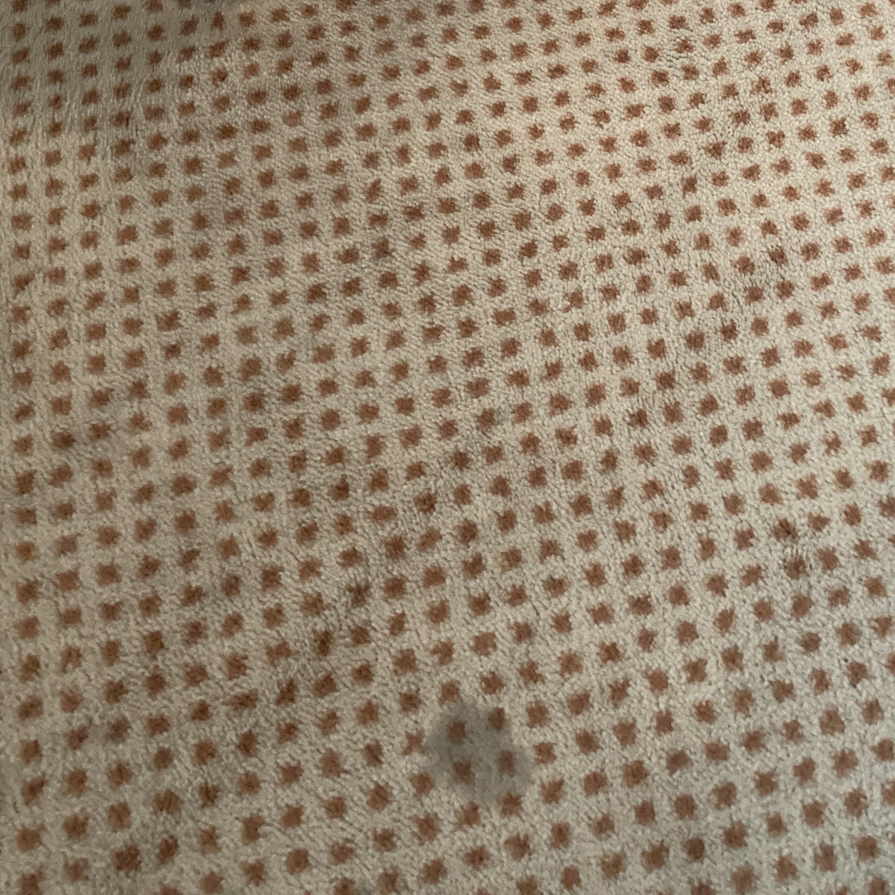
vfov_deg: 32.5
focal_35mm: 52
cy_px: 283
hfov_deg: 32.0
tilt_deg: -60.5
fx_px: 1521
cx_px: 701
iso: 500
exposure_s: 1/30
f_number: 1.8
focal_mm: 3.99
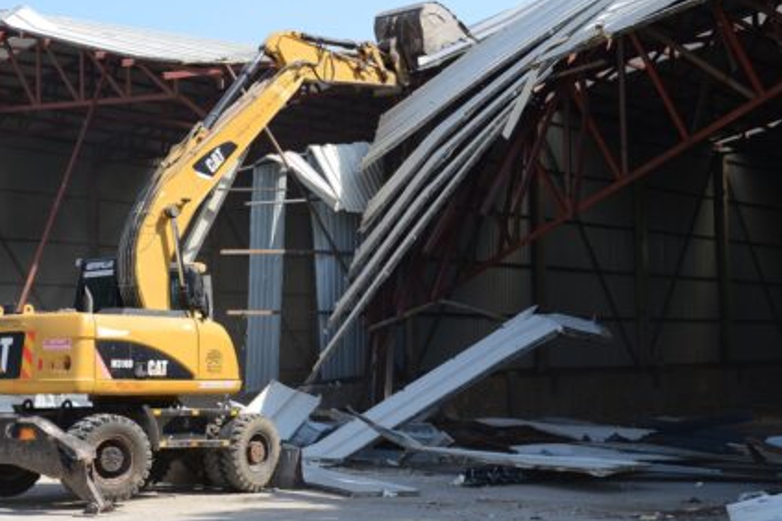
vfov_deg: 19.6
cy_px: 157
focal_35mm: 69
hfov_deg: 29.2
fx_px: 1499
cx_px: 338
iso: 125
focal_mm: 38
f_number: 5.6
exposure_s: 1/320
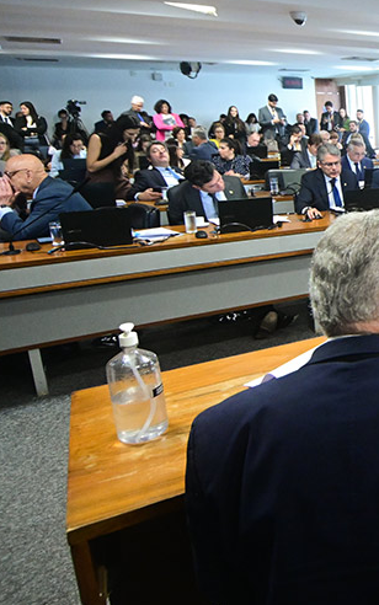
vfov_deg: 59.4
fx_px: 528
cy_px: 263
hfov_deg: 30.4
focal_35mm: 32
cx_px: 502
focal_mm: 12
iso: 4000
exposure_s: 1/125
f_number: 4
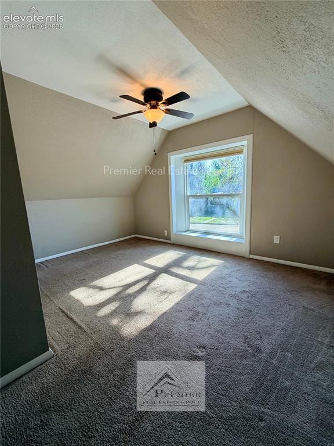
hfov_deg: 85.7
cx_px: 167
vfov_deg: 102.1
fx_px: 180
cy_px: 223
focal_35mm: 14
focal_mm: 2.22
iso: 80
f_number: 2.2
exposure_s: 1/120
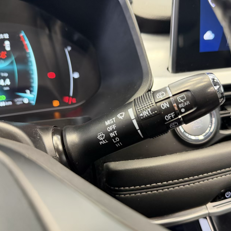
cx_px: 130
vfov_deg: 55.6
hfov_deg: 55.5
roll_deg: -0.6
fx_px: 219
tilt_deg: -27.8
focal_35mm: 29
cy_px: 118
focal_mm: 6.76
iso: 500
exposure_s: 1/60
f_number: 1.78
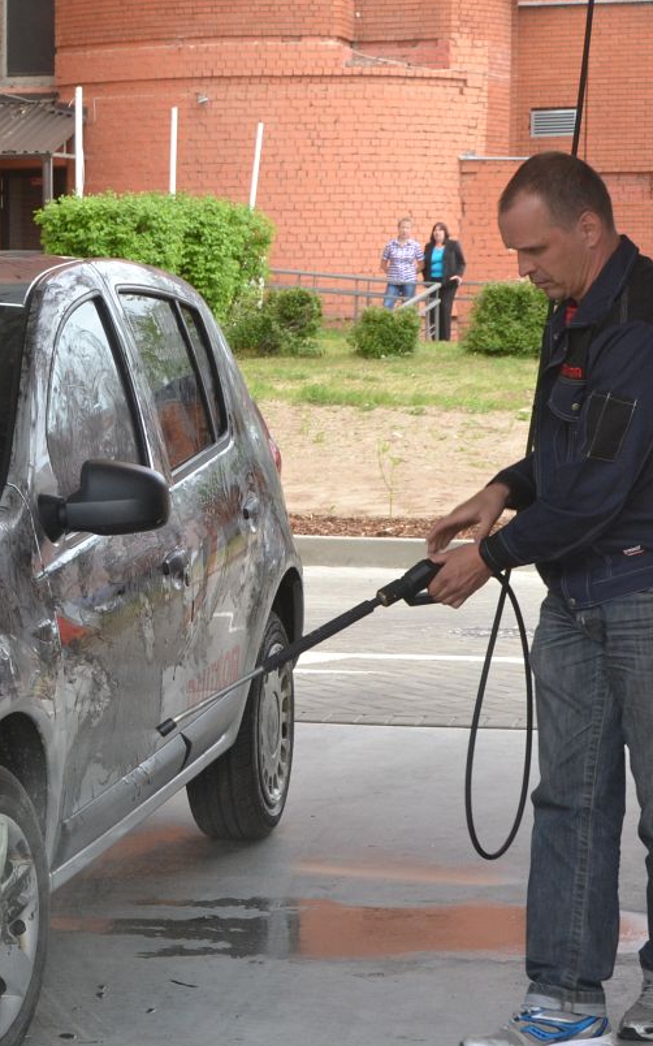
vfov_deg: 21.4
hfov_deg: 13.1
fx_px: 2764
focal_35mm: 97
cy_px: 582
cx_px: -160
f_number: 10
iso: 400
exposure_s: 1/160
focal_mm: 34
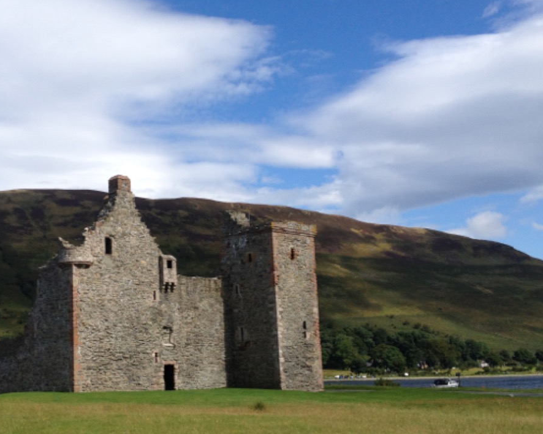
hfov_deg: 34.5
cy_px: 237
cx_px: 188
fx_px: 868
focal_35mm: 54
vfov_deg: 28.1
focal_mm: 4.28
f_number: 2.4
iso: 64
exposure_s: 1/2208
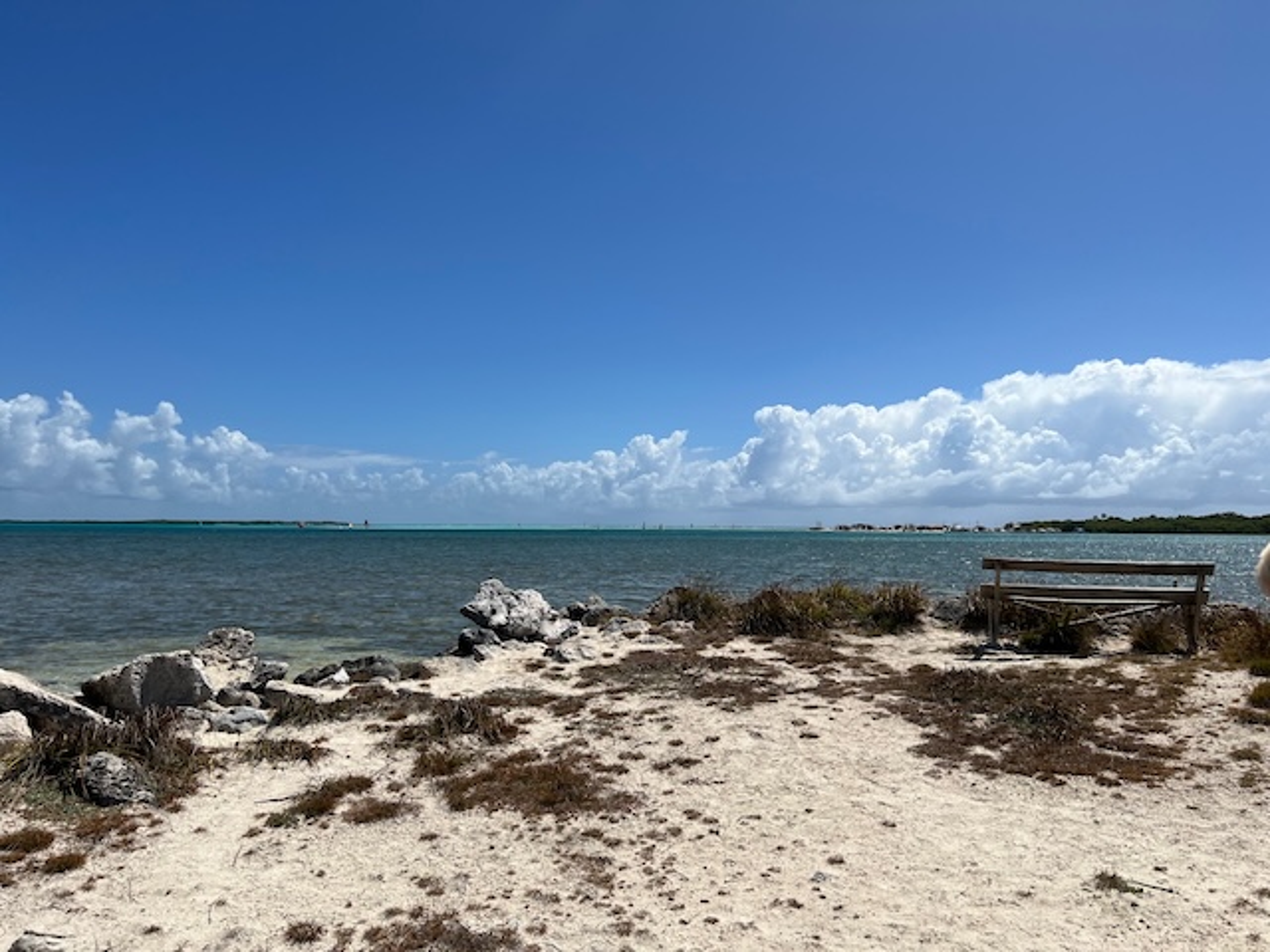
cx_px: 635
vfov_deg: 53.1
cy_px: 476
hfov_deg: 67.3
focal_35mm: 26
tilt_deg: +2.7
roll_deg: +0.1
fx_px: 954
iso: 50
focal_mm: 5.7
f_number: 1.5
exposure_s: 1/9434
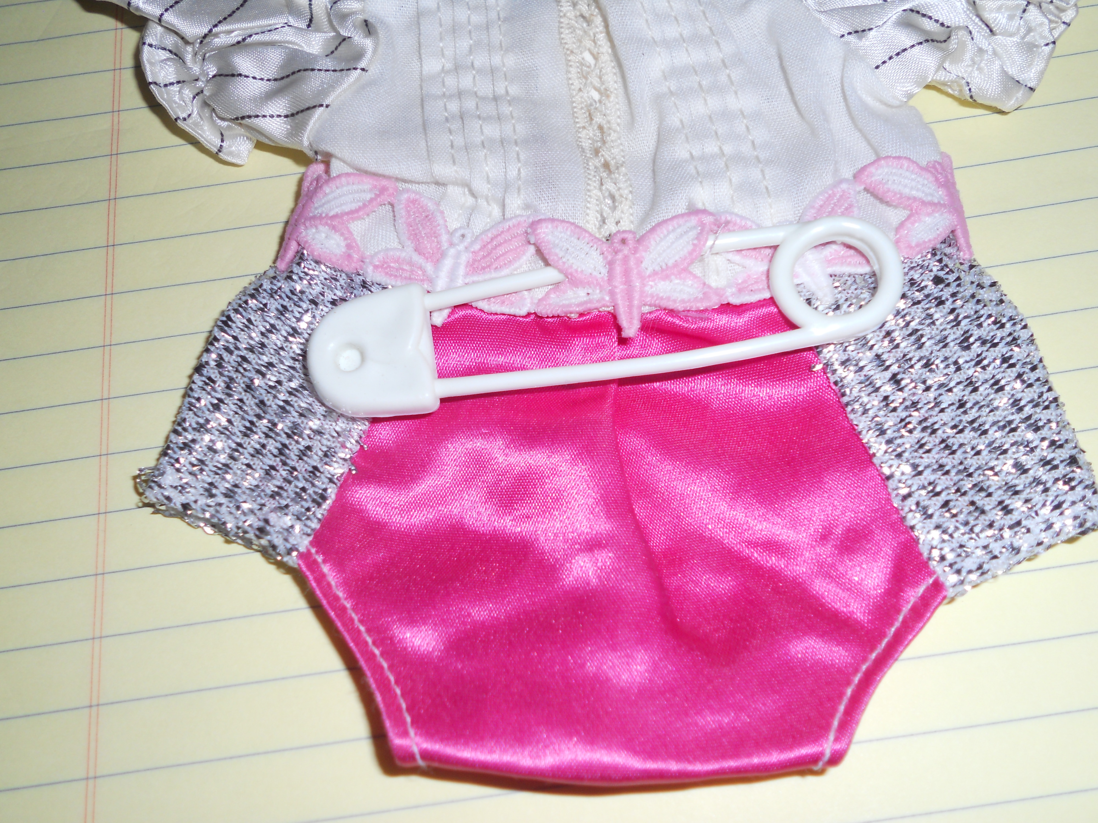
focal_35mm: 32
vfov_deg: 44.2
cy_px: 412
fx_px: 1015
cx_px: 549
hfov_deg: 56.8
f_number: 8.8
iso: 80
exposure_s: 1/25
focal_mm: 5.8
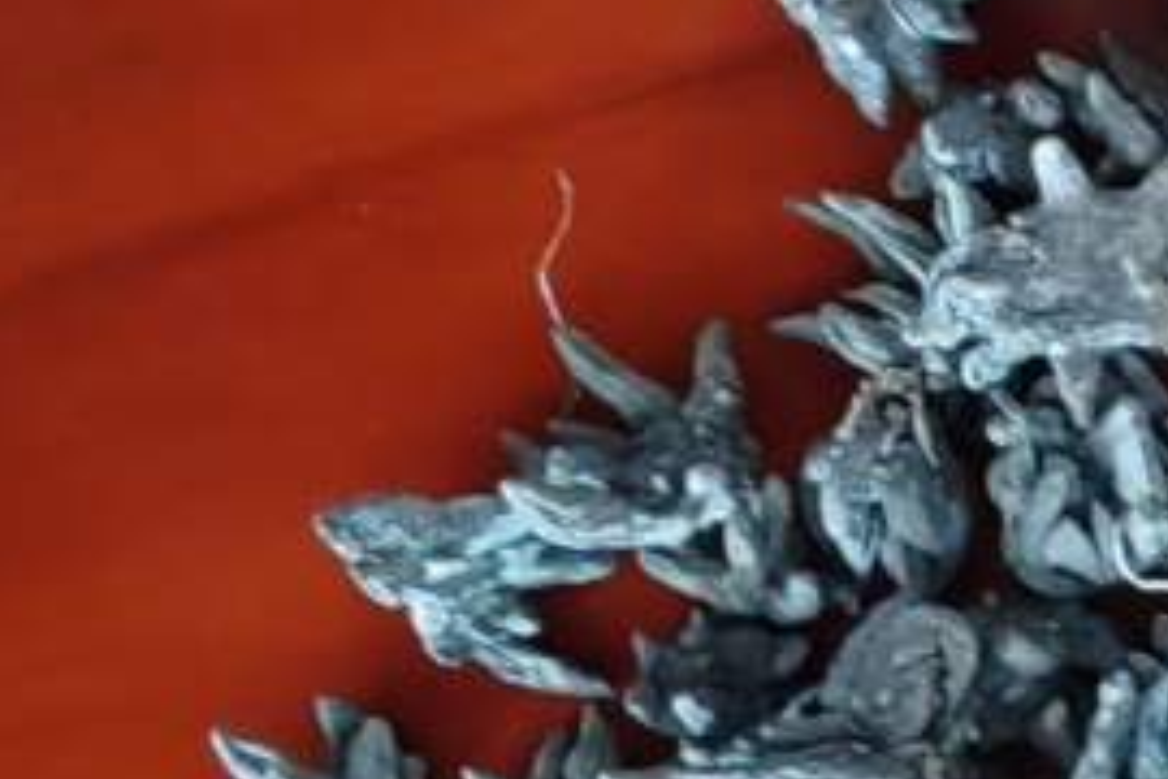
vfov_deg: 16.8
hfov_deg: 22.5
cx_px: 1544
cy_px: 740
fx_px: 2595
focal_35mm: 80
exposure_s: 1/20
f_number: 2.2
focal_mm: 1.96
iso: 1000
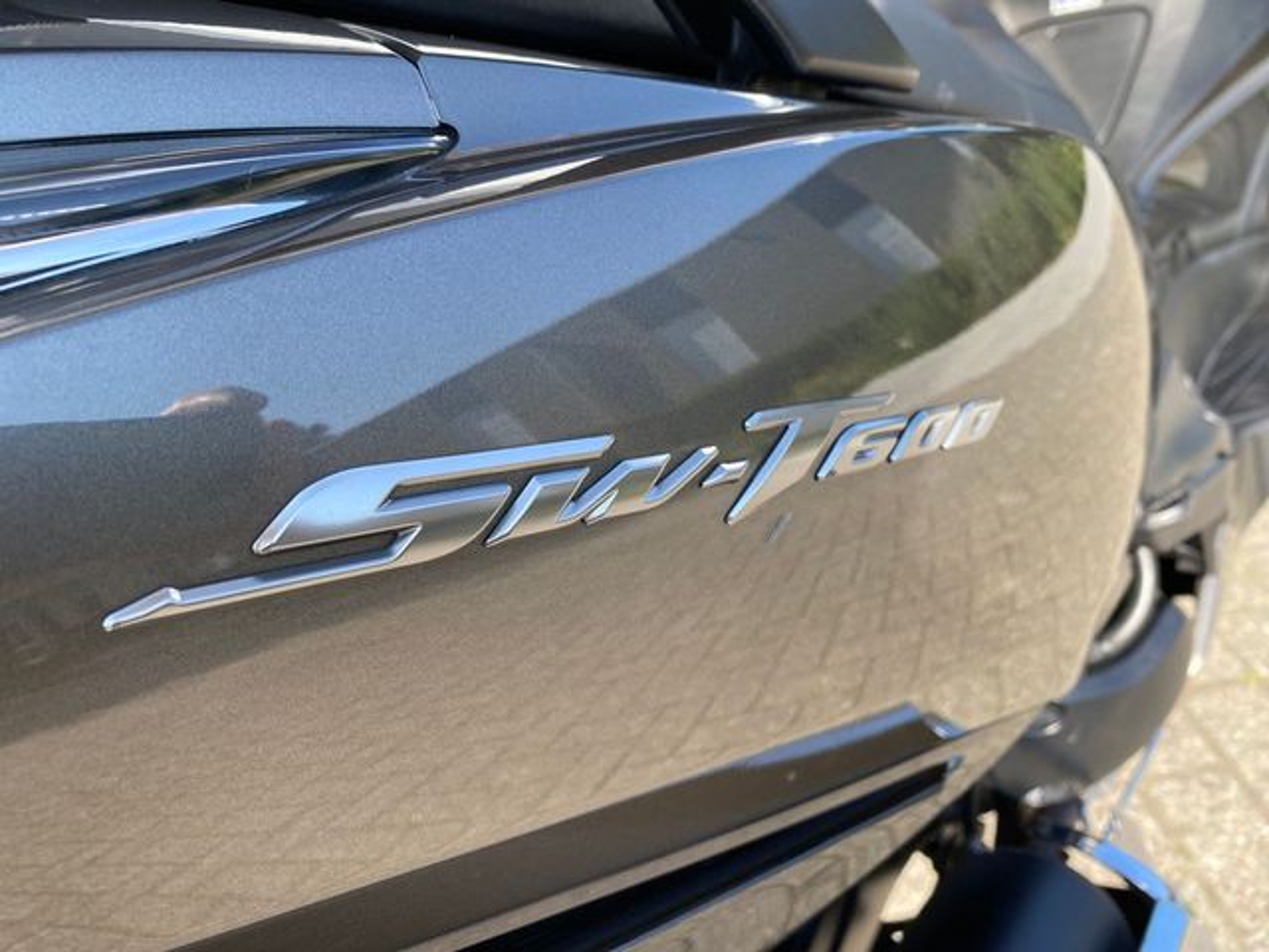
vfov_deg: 53.1
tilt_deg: -34.4
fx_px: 953
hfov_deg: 67.3
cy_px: 476
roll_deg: +5.5
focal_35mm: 26
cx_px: 634
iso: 32
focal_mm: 4.25
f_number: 1.8
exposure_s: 1/465
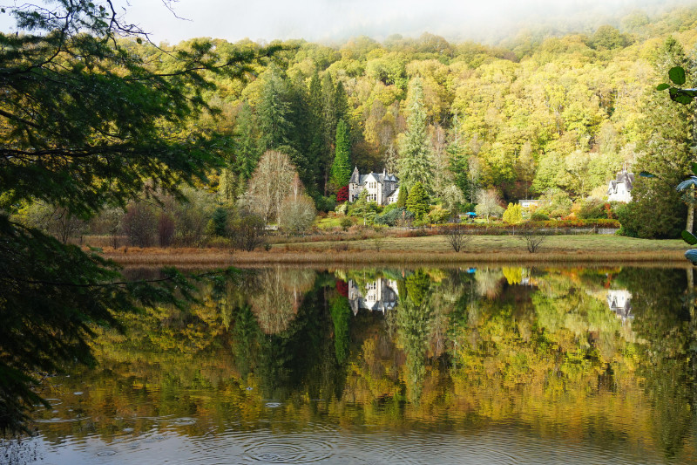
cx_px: 348
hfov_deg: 47.9
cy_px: 232
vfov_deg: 33.0
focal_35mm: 40
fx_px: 784
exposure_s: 1/60
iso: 100
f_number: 6.3
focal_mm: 27
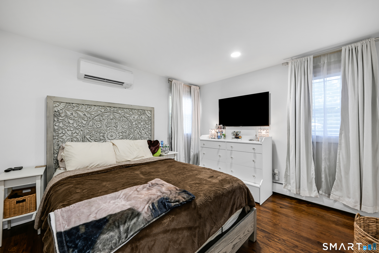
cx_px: 190
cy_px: 126
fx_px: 147
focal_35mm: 14
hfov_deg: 104.3
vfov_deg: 81.2
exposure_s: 1/250
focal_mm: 14
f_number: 8
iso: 250
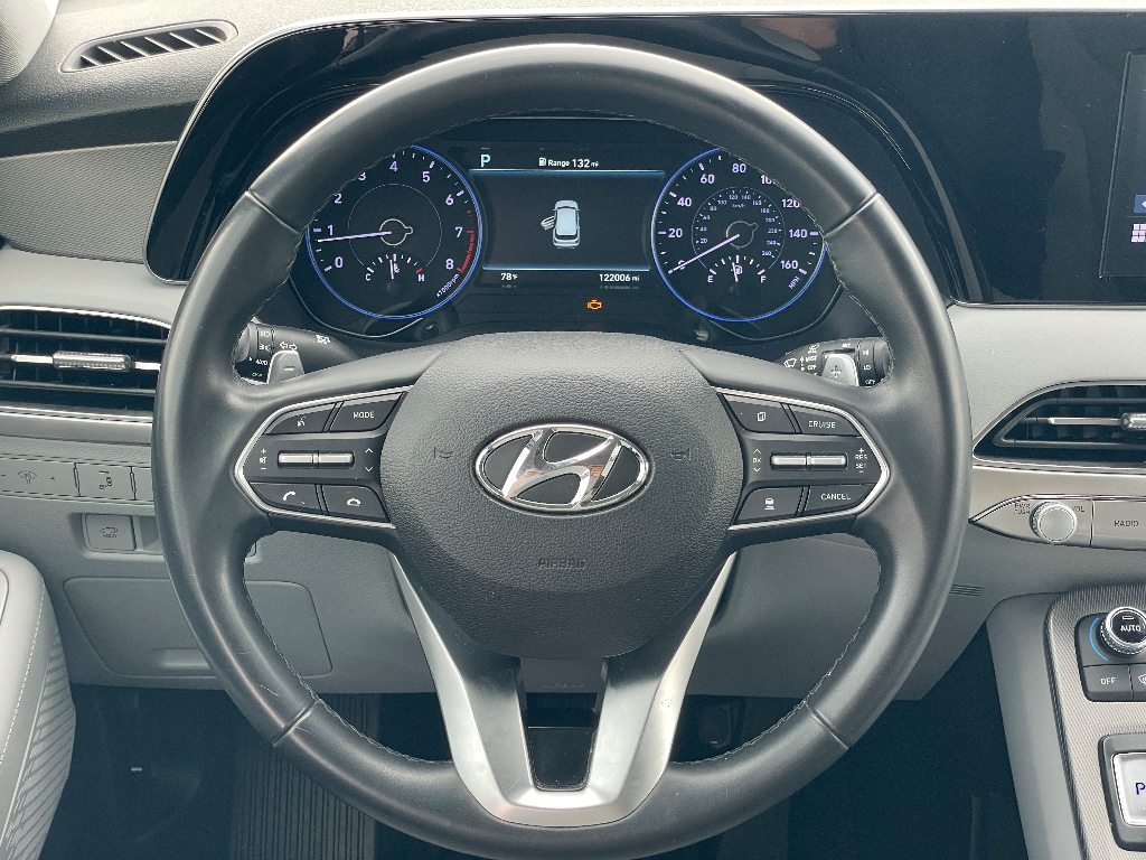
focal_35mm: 52
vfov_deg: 28.0
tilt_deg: -26.9
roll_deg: -0.2
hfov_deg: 36.8
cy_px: 430
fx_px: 1722
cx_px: 573
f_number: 2
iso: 100
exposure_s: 1/99
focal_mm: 6
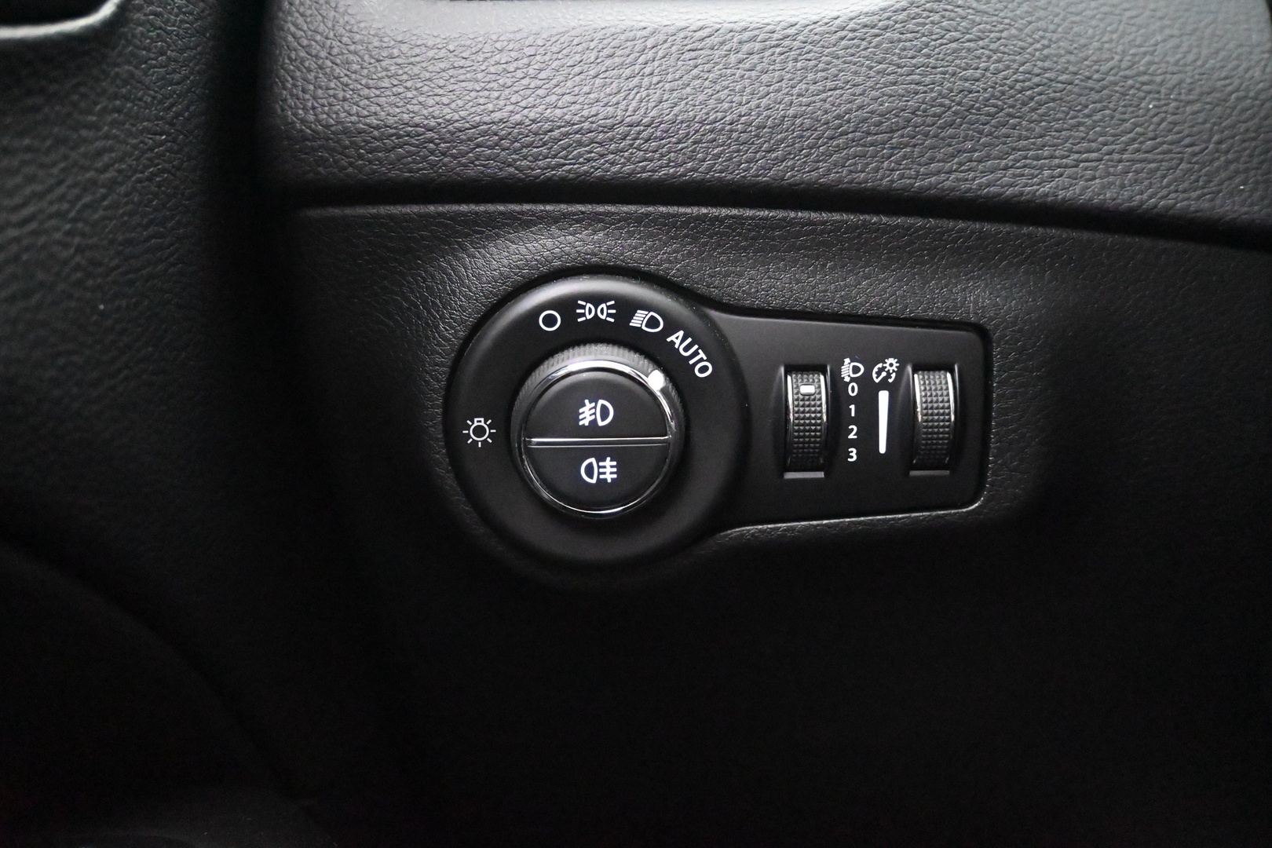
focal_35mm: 32
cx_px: 636
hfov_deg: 59.5
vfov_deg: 41.7
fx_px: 1113
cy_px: 424
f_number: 4
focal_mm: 21
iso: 18000
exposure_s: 1/30
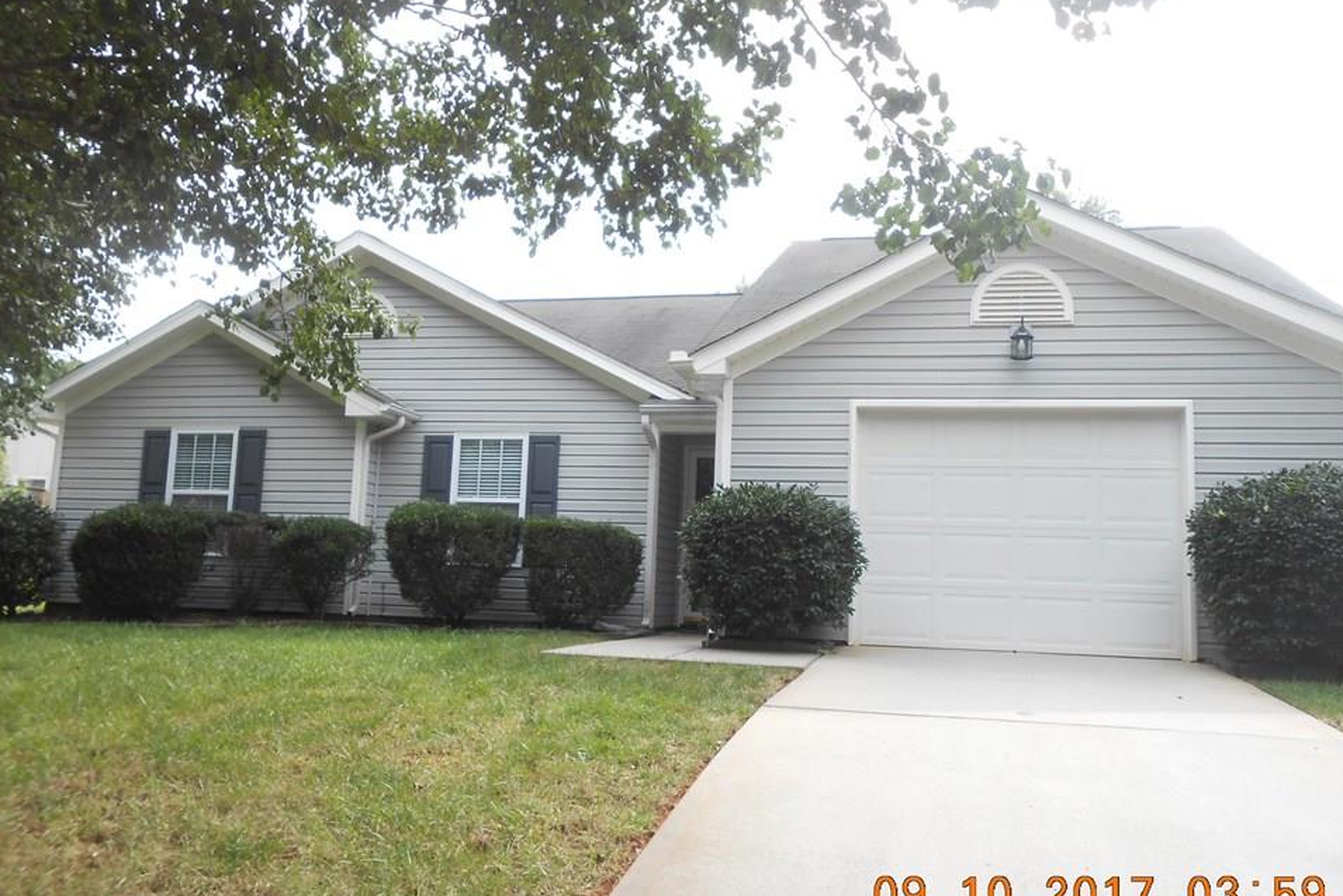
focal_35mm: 29
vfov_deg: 45.0
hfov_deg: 63.6
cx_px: 664
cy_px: 459
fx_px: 1082
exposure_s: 1/160
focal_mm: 4.6
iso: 80
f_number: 3.5
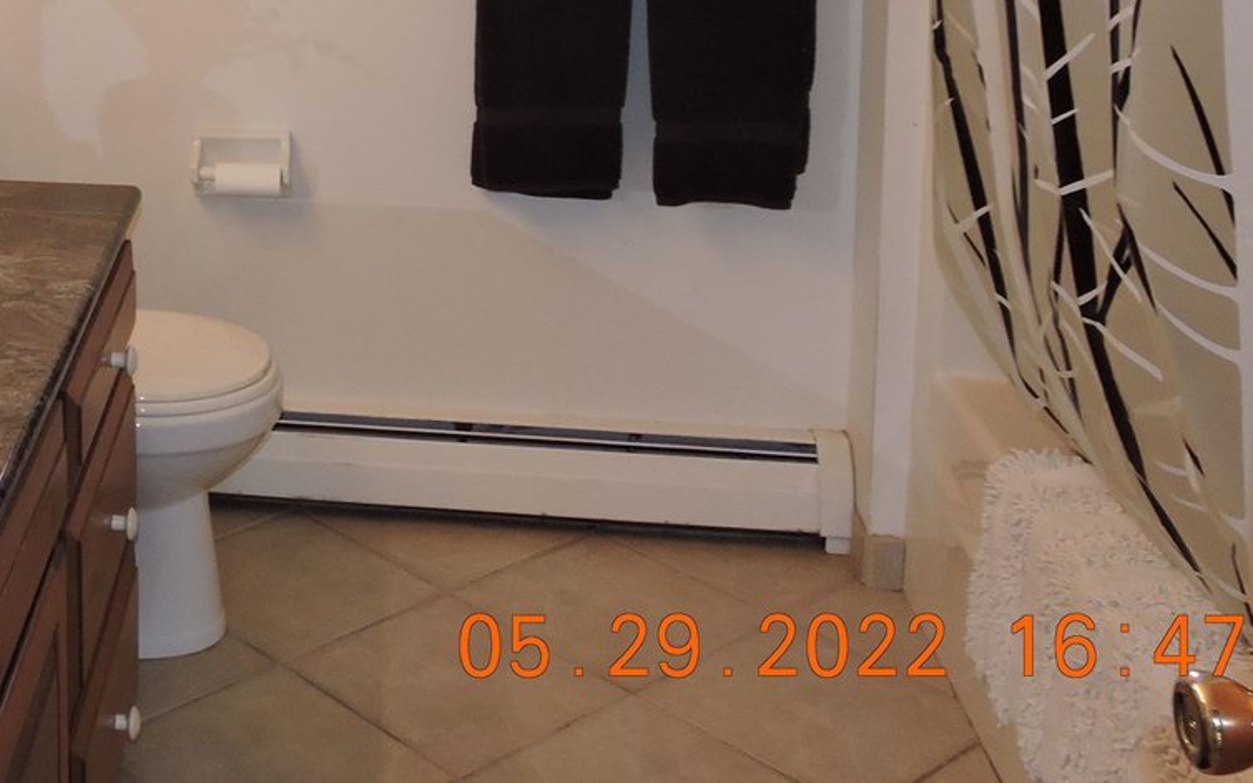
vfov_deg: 22.2
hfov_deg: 34.6
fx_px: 1844
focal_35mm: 54
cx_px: 40
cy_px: -140
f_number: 3.3
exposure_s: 1/40
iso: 180
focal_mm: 4.3
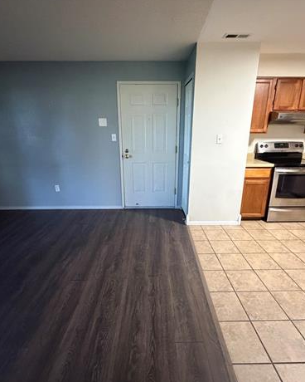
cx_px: 155
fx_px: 214
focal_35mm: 19
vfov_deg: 83.3
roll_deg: +1.3
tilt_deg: -16.2
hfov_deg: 70.8
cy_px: 193
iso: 1000
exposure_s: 1/60
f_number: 2.2
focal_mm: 2.22
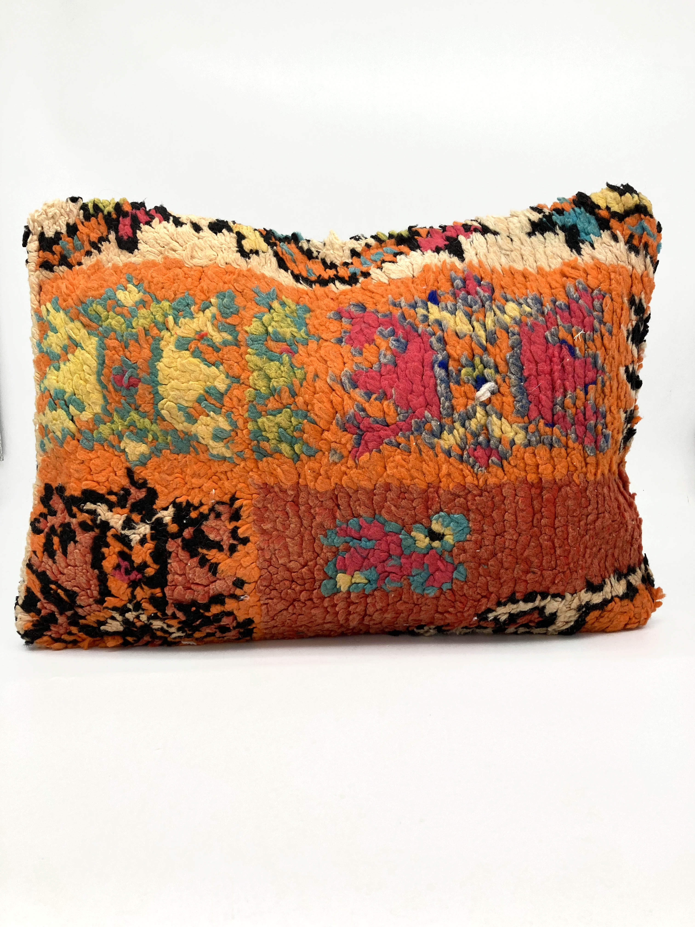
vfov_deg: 63.4
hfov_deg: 49.7
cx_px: 348
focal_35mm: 28
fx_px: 750
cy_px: 464
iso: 64
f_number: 1.8
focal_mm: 3.99
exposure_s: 1/100
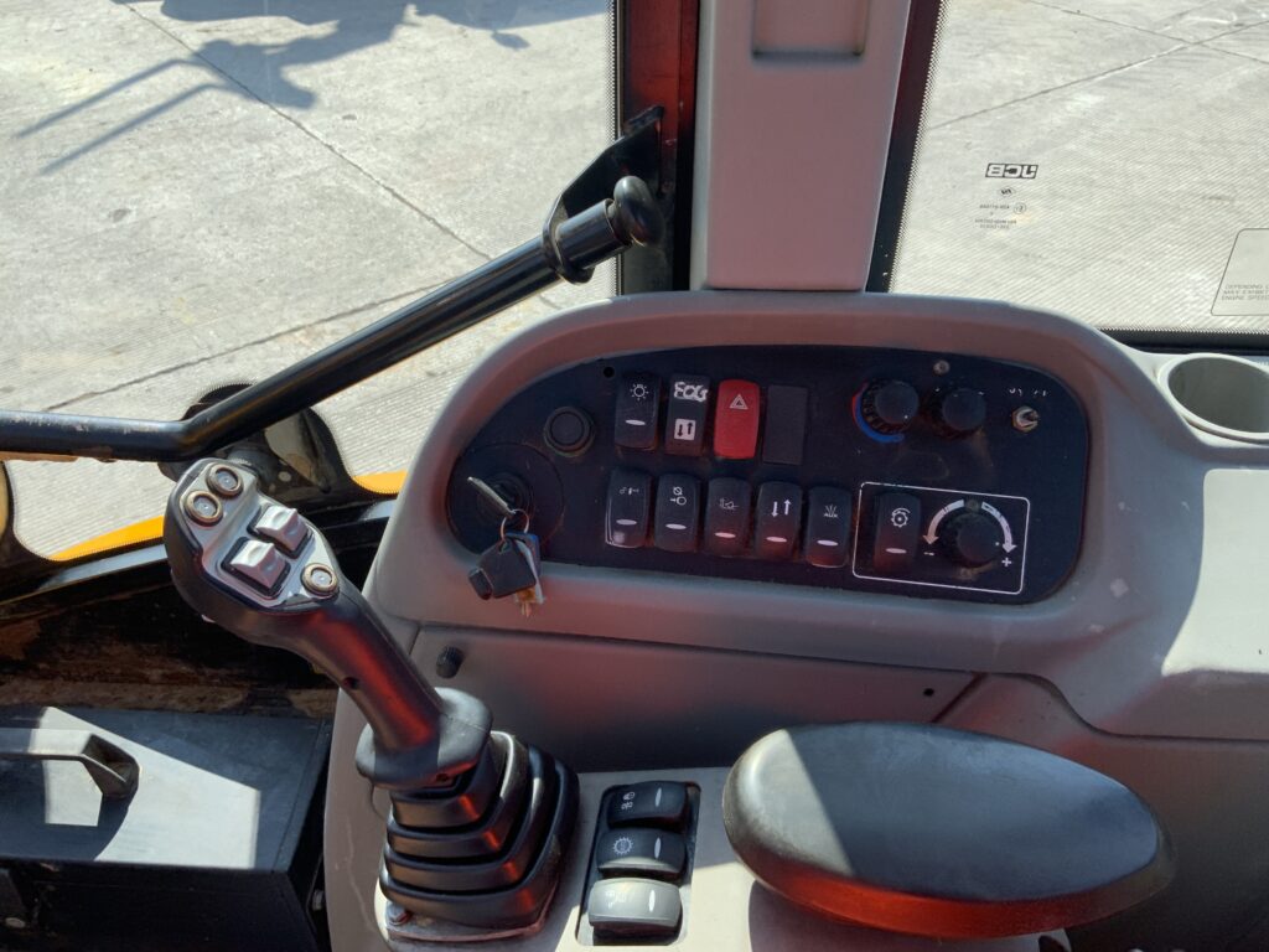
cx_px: 634
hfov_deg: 61.7
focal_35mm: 29
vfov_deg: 48.2
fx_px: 1063
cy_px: 476
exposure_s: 1/473
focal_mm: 3
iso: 16
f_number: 1.8
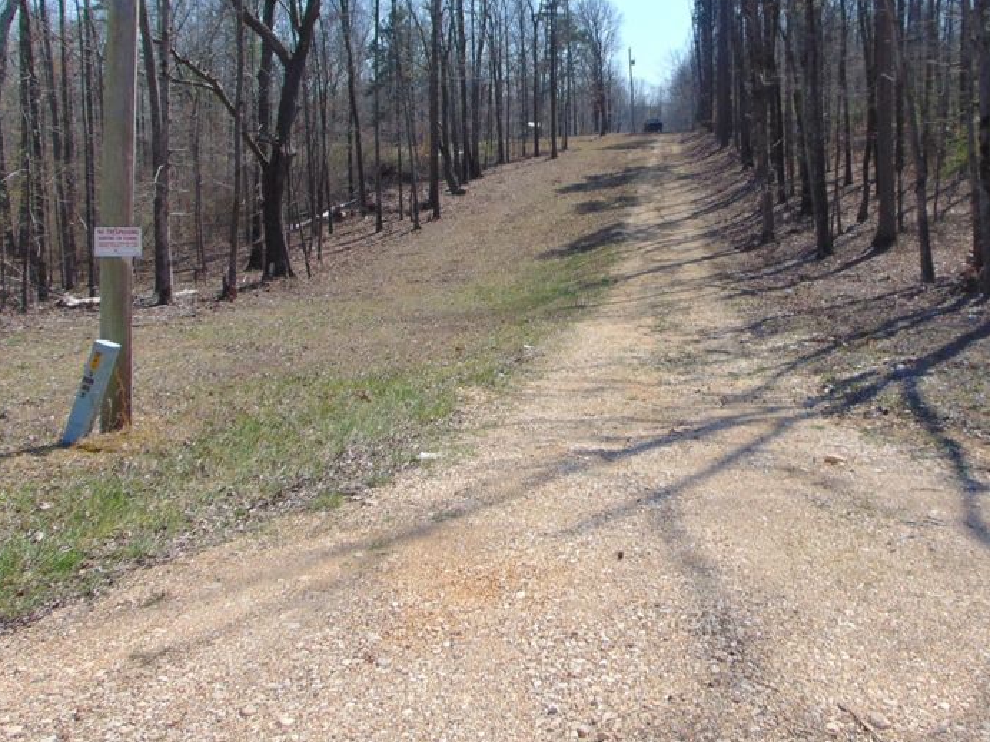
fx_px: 1058
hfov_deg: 49.9
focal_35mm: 37
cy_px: 224
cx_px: 579
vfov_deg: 38.1
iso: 80
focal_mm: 4.5
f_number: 7.7
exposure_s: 1/200
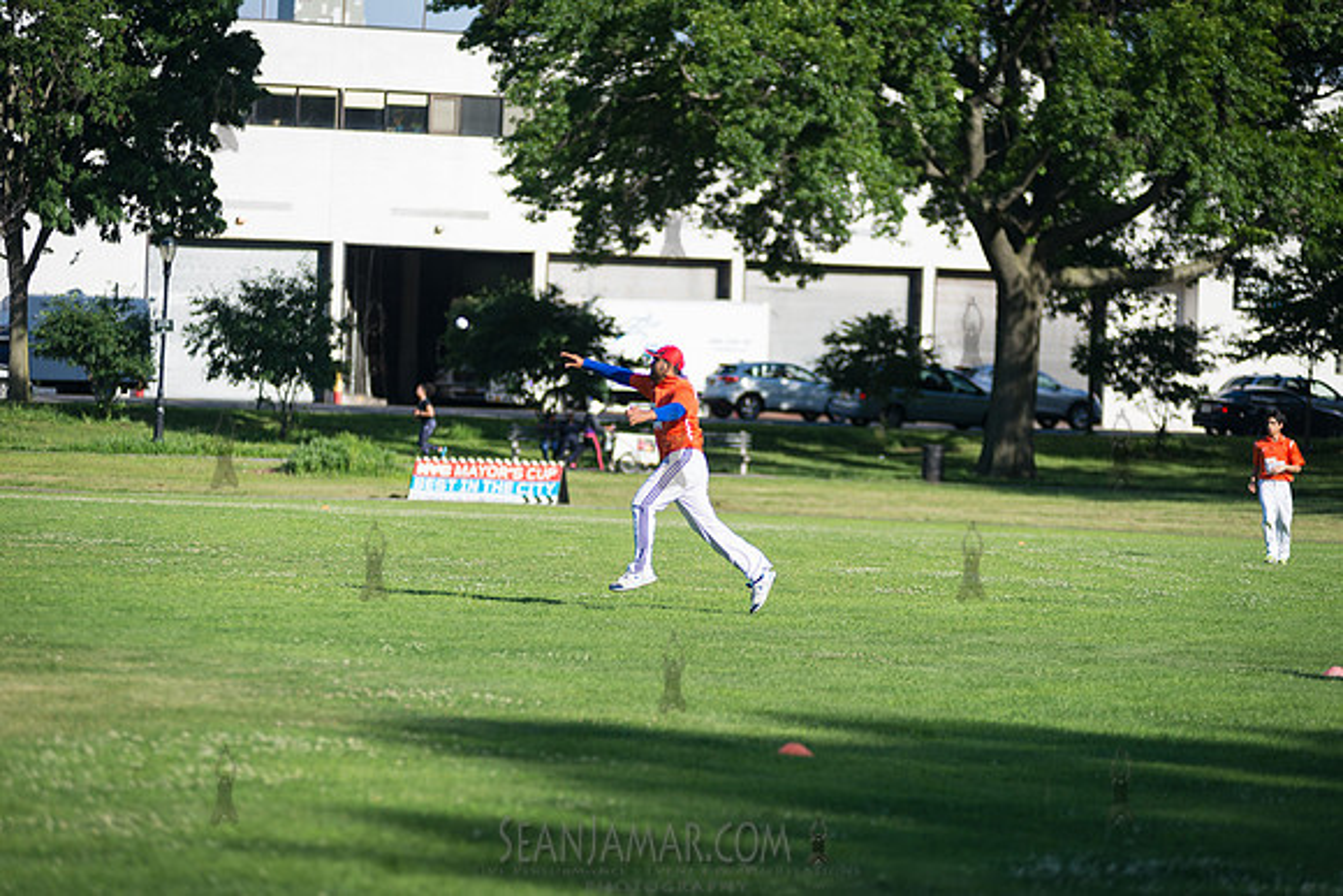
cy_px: 448
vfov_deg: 8.9
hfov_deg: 13.2
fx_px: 5783
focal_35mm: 155
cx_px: 672
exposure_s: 1/2500
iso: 200
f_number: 2.8
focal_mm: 155
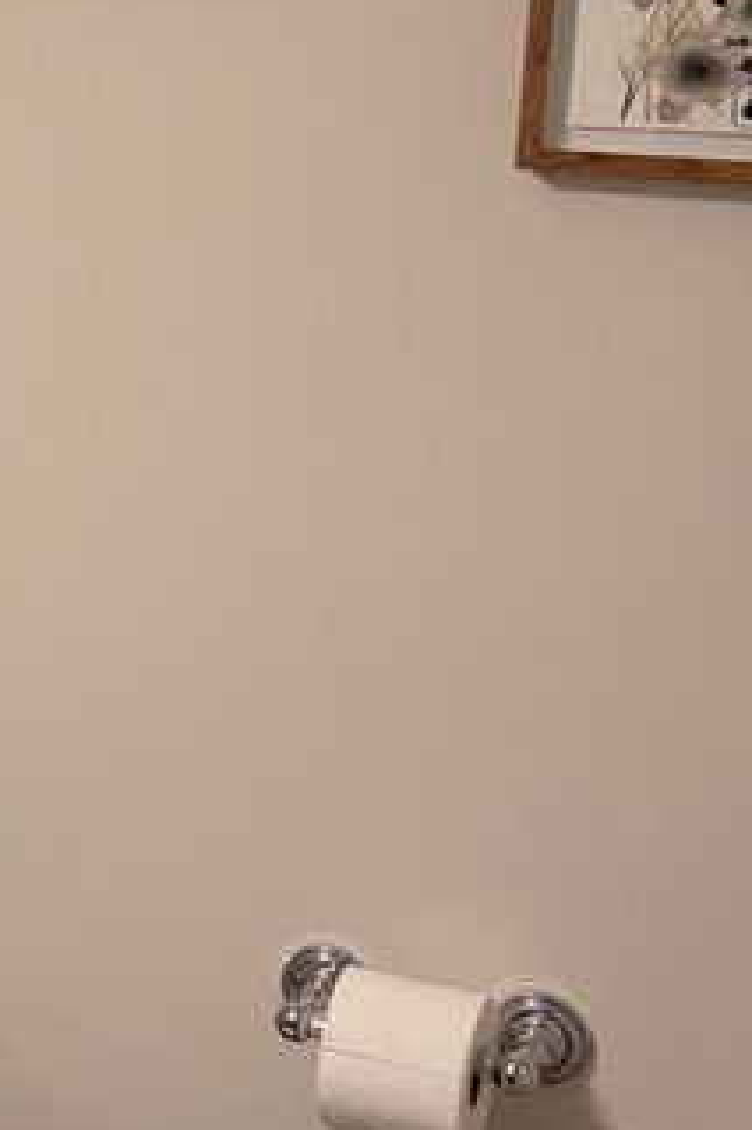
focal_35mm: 80
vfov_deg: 25.3
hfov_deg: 15.5
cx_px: -427
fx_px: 2509
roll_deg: -0.3
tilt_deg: -11.5
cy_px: 466
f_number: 1.78
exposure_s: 1/120
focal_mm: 6.76
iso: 160
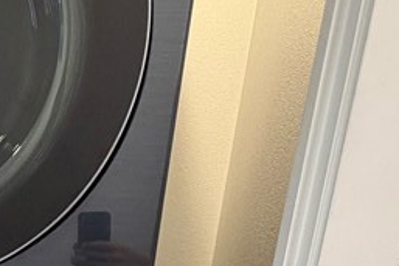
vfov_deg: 21.1
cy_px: 352
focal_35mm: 58
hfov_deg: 29.2
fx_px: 642
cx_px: -93
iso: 320
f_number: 2.2
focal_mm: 2.22
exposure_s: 1/60
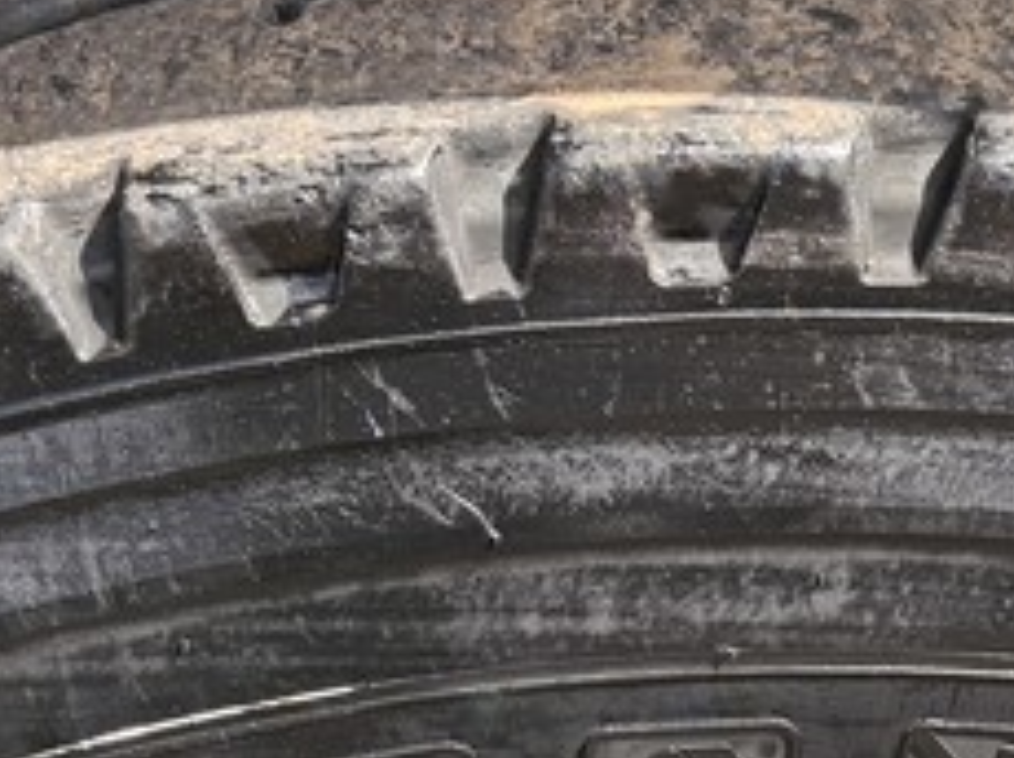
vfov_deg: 12.1
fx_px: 3482
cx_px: 703
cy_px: 1000
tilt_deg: -43.2
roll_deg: -3.1
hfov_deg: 16.5
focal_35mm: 119
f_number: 1.78
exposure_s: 1/1385
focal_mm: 6.76
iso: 100
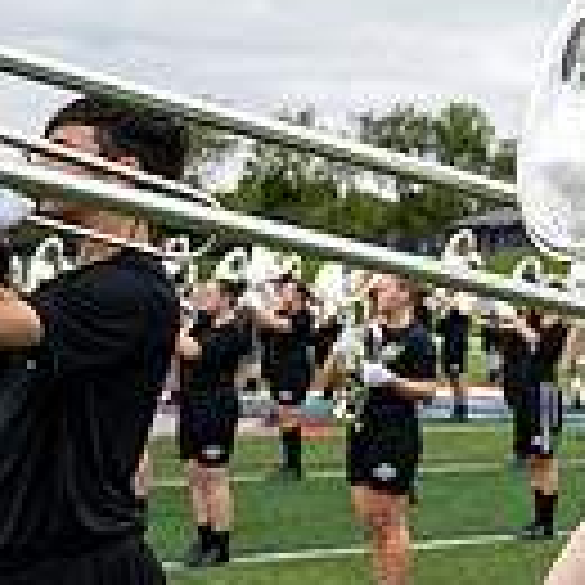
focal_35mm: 91
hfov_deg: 16.9
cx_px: 936
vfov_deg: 19.1
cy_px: 245
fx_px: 1740
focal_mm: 24
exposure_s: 1/800
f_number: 4
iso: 200
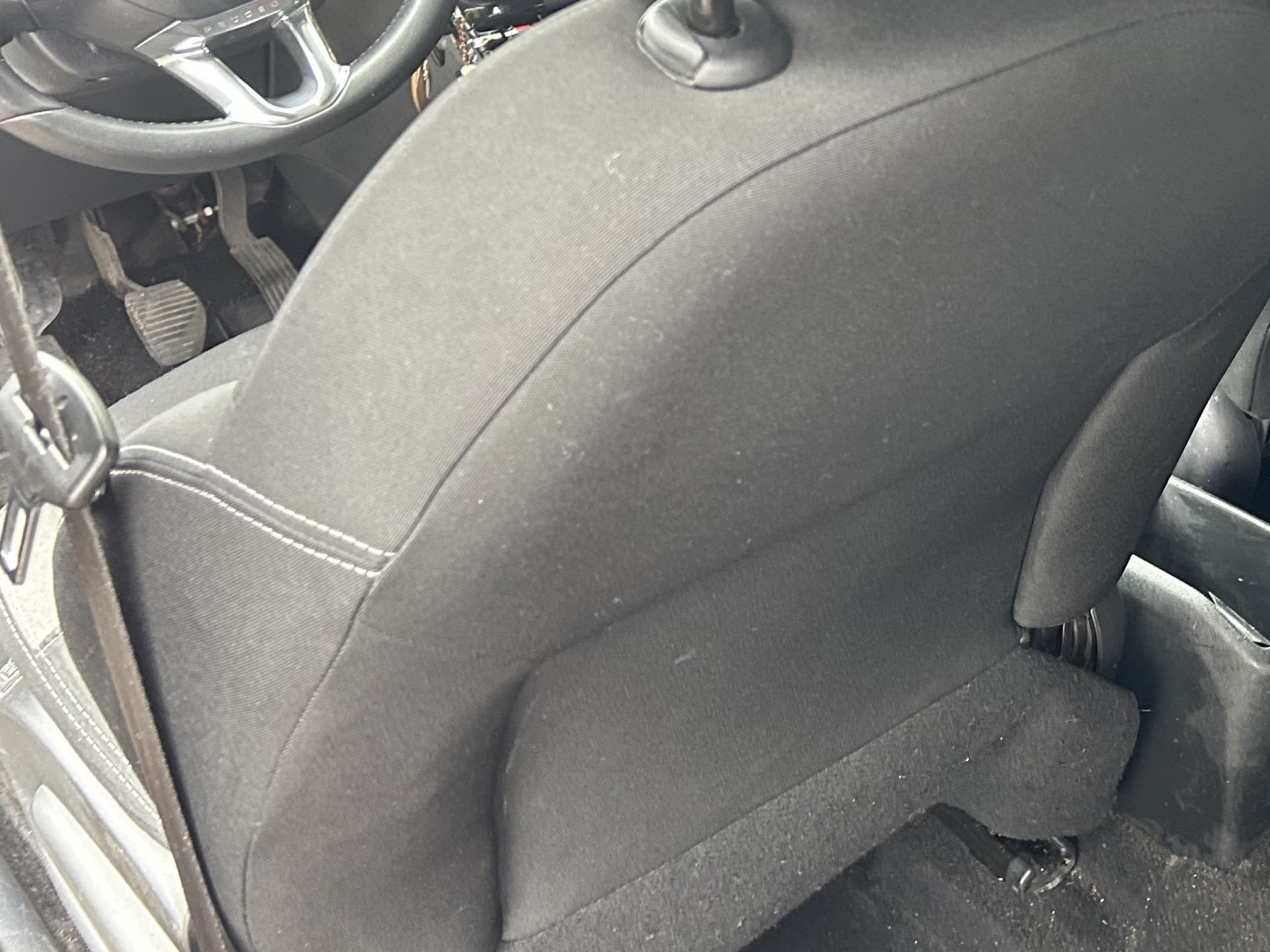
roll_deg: +0.8
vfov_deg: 28.0
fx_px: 1908
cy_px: 400
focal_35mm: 52
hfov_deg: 34.4
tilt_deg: -30.8
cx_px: 1185
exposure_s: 1/60
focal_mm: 5.7
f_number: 1.5
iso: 250
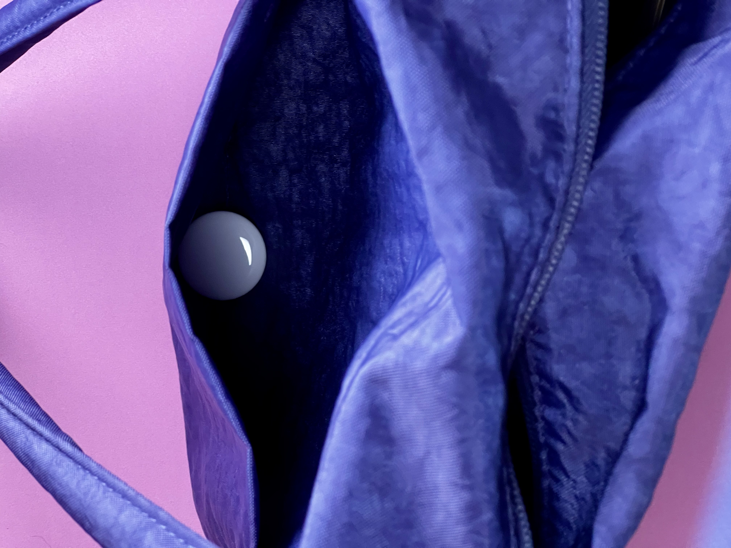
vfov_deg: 19.1
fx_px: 1626
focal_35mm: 77
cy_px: 274
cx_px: 366
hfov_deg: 25.3
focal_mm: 9
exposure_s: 1/120
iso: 250
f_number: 2.8
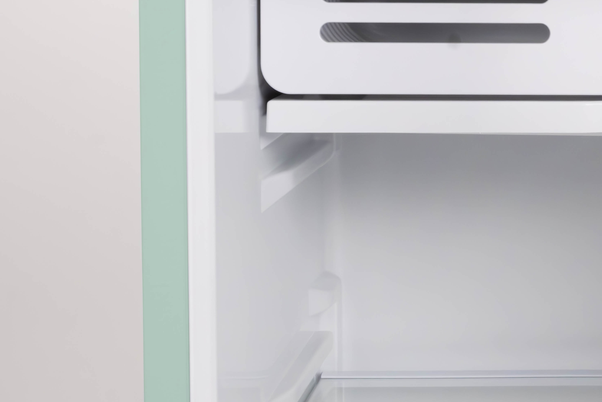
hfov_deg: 20.0
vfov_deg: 13.8
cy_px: 48
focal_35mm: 98
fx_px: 1639
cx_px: 644
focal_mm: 28.9
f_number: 16
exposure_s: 1/60
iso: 3200
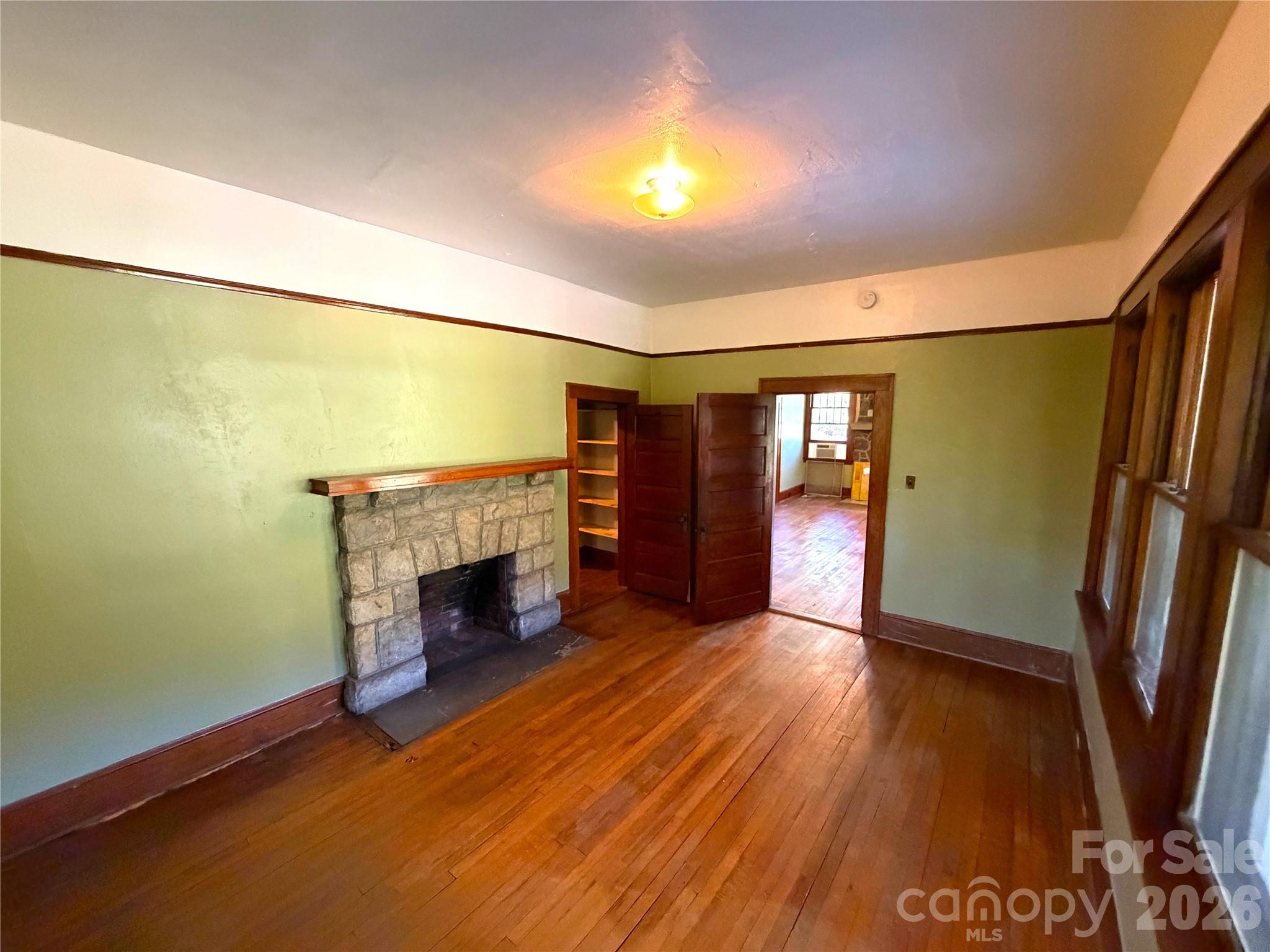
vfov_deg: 85.7
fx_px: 514
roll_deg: +0.4
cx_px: 635
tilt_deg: -5.1
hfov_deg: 102.1
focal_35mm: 14
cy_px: 476
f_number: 2.2
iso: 1000
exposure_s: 1/60
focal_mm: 2.22
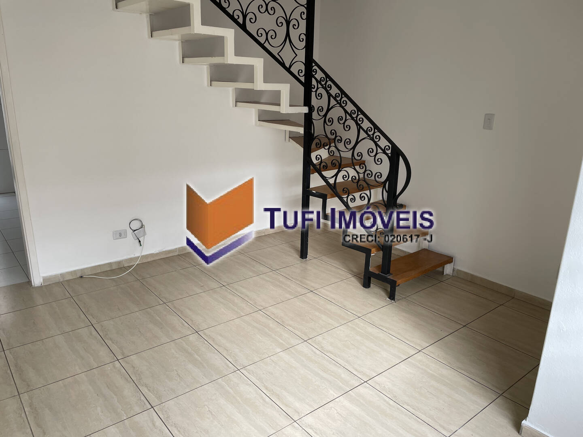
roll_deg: -1.2
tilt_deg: -17.7
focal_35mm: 26
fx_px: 438
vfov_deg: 53.1
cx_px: 292
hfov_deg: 67.3
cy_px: 218
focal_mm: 4.2
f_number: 1.6
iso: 32
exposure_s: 1/122
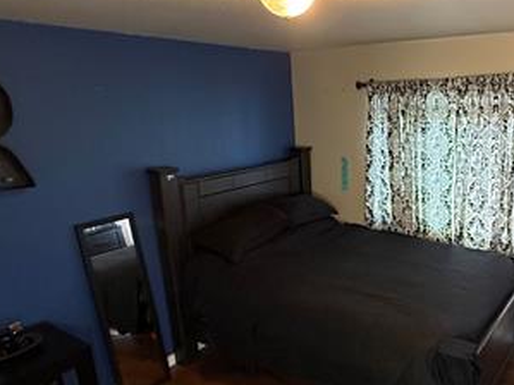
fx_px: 445
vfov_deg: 46.6
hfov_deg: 57.7
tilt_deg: -11.3
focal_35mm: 30
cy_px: 221
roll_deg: +0.7
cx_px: 370
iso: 320
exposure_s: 1/60
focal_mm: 2.22
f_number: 2.2
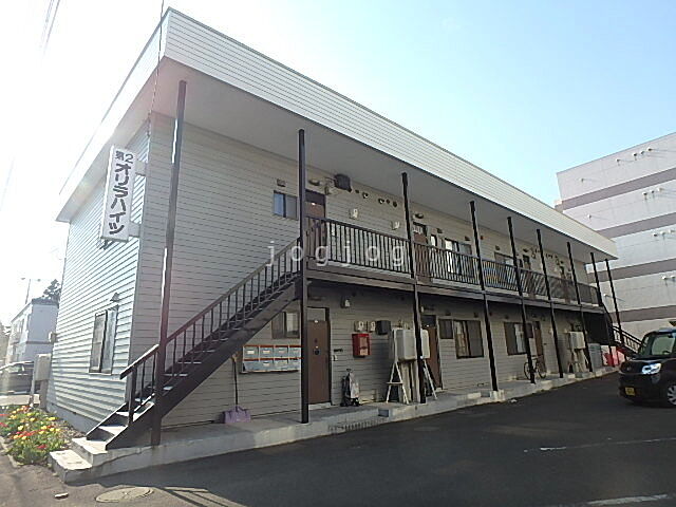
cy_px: 254
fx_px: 410
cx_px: 338
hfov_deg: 79.0
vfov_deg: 63.4
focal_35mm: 21
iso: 125
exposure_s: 1/500
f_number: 3.5
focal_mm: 3.7
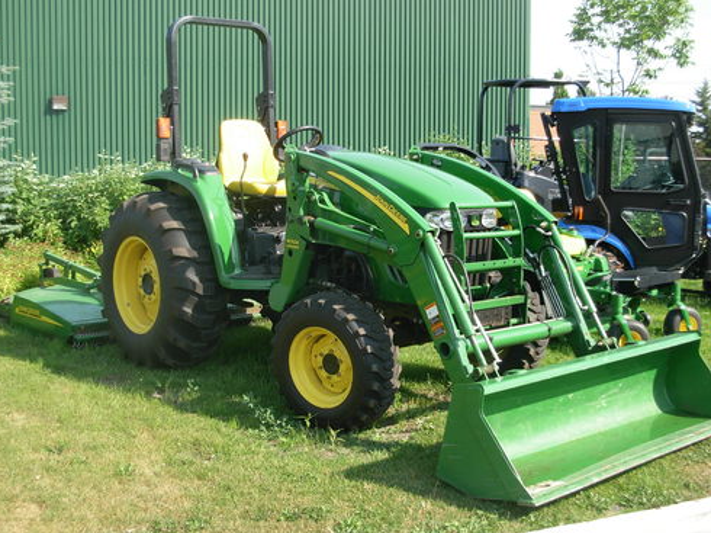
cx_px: 341
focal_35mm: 50
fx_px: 1026
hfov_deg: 38.2
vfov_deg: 29.1
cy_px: 260
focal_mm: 7.5
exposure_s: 1/430
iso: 79
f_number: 3.1
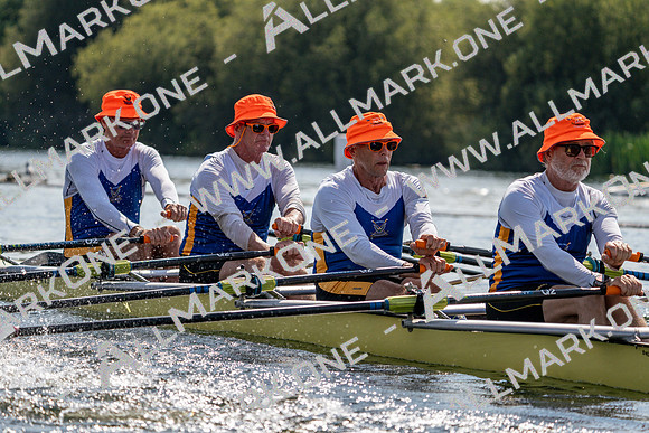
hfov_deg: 10.3
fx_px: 3606
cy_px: 216
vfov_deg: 6.9
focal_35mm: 200
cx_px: 324
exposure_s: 1/1600
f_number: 5.6
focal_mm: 200
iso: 160
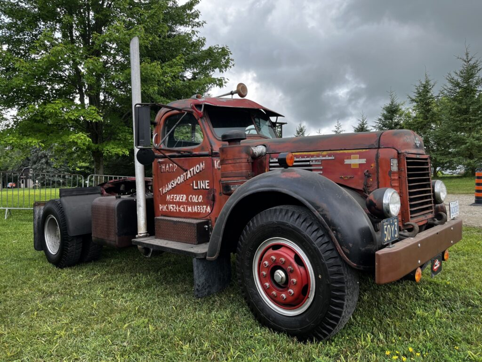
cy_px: 181
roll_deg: +2.1
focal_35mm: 26
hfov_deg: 67.3
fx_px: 362
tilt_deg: +1.9
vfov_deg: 53.1
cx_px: 241
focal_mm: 5.1
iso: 50
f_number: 1.6
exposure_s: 1/1075
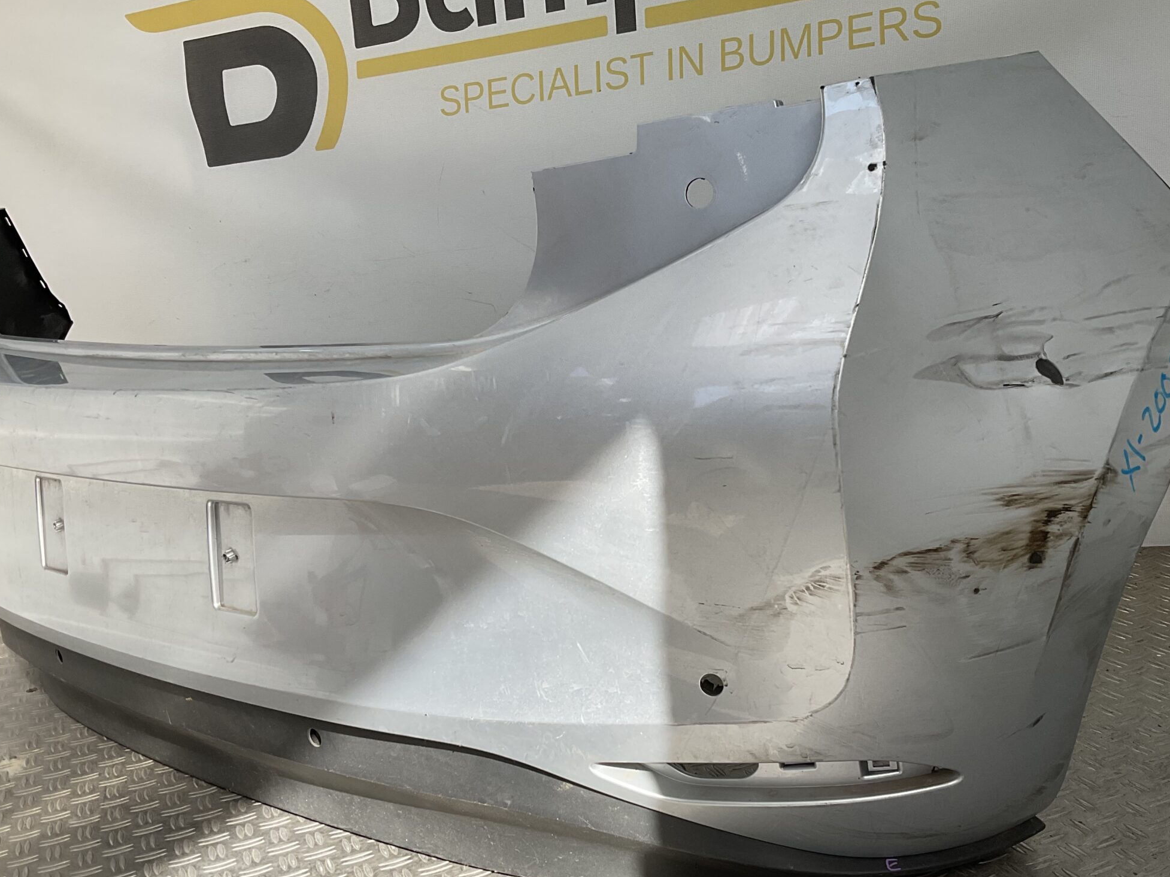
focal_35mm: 38
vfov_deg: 37.5
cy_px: 544
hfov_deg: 49.0
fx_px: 1284
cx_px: 614
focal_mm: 3
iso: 16
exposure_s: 1/674
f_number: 1.8
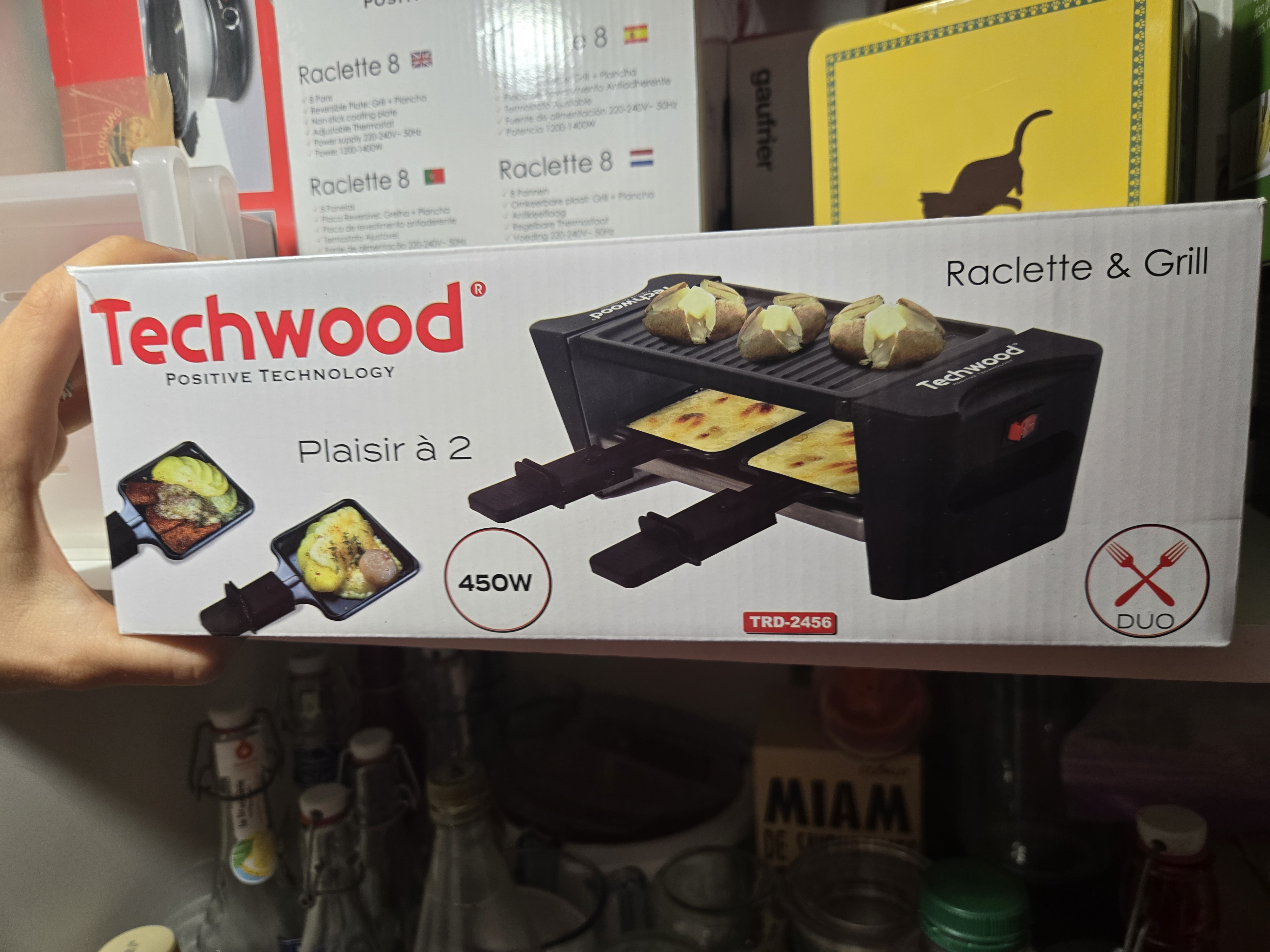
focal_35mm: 23
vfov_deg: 58.9
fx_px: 844
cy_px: 476
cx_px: 635
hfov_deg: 73.9
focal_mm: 5.4
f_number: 1.8
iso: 160
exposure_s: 1/100
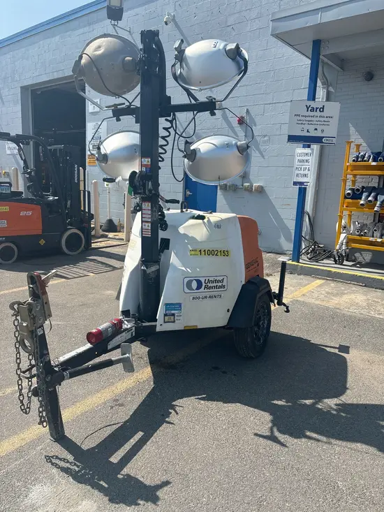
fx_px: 384
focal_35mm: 26
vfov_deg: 67.3
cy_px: 256
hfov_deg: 53.1
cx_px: 192
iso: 50
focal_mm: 5.96
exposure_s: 1/2778
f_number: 1.6
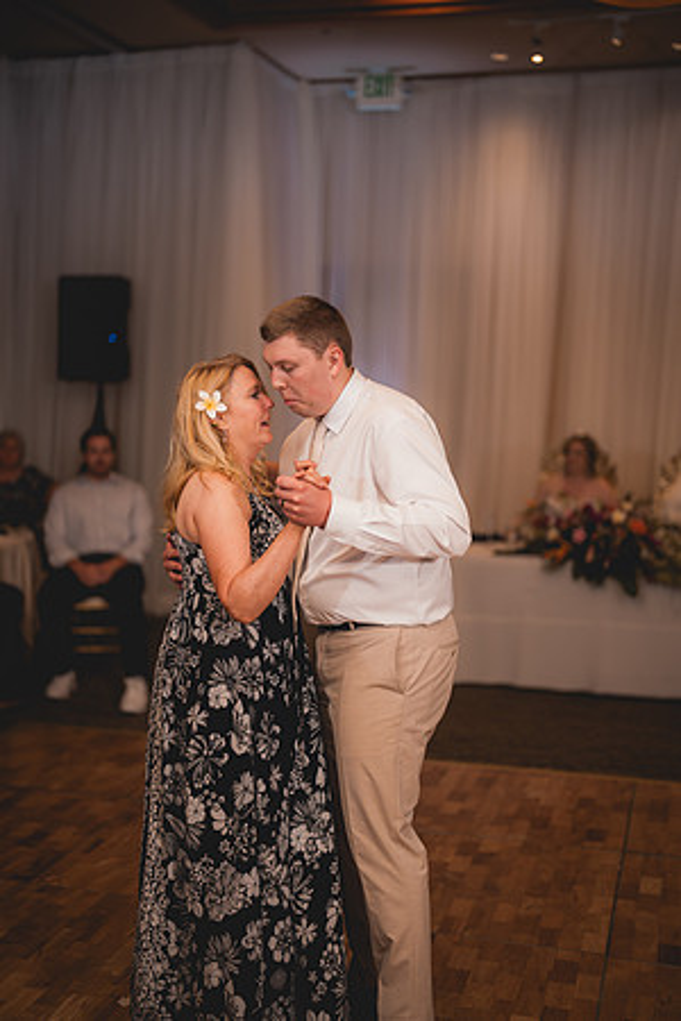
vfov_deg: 39.6
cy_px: 510
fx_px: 1419
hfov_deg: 27.0
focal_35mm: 50
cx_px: 340
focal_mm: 50
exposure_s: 1/250
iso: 80
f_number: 1.2
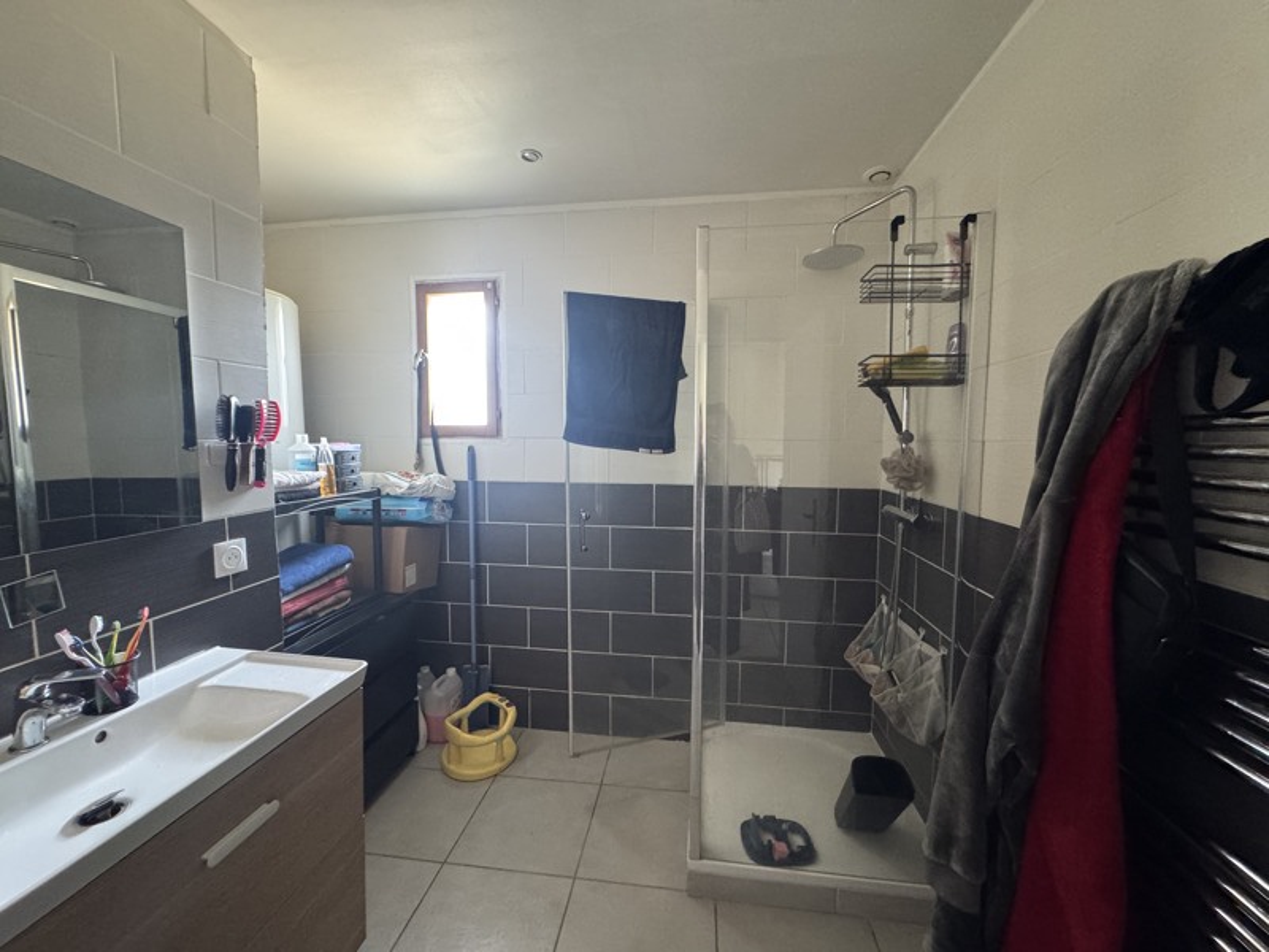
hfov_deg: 102.1
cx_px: 634
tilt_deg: -4.6
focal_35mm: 14
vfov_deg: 85.7
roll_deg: +0.9
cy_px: 476
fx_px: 513
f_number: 2.2
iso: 640
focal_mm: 2.22
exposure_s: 1/50
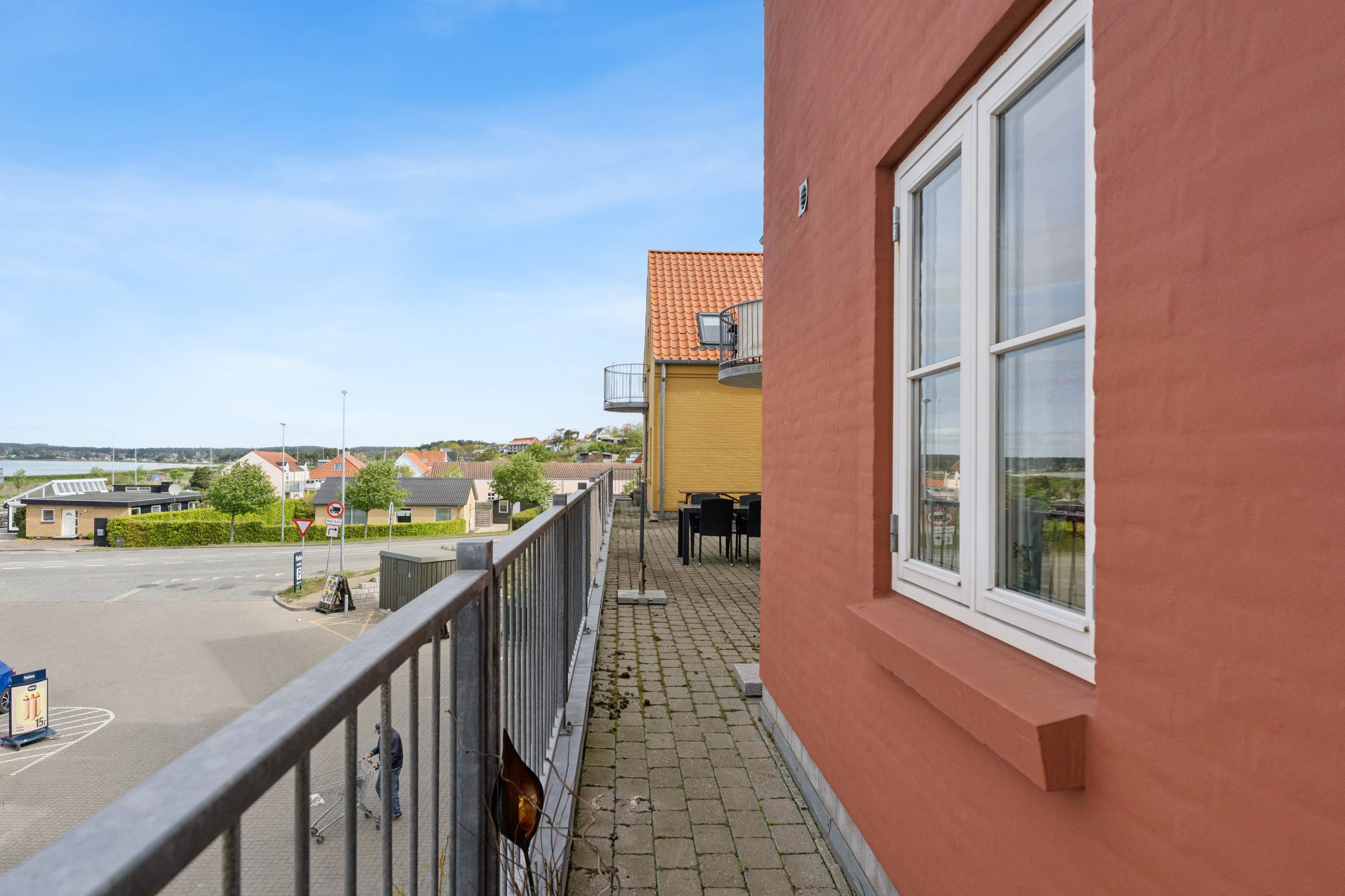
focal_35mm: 20
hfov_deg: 83.9
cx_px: 632
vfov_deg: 61.9
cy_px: 478
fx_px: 747
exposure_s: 1/1600
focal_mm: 17
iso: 320
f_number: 6.3
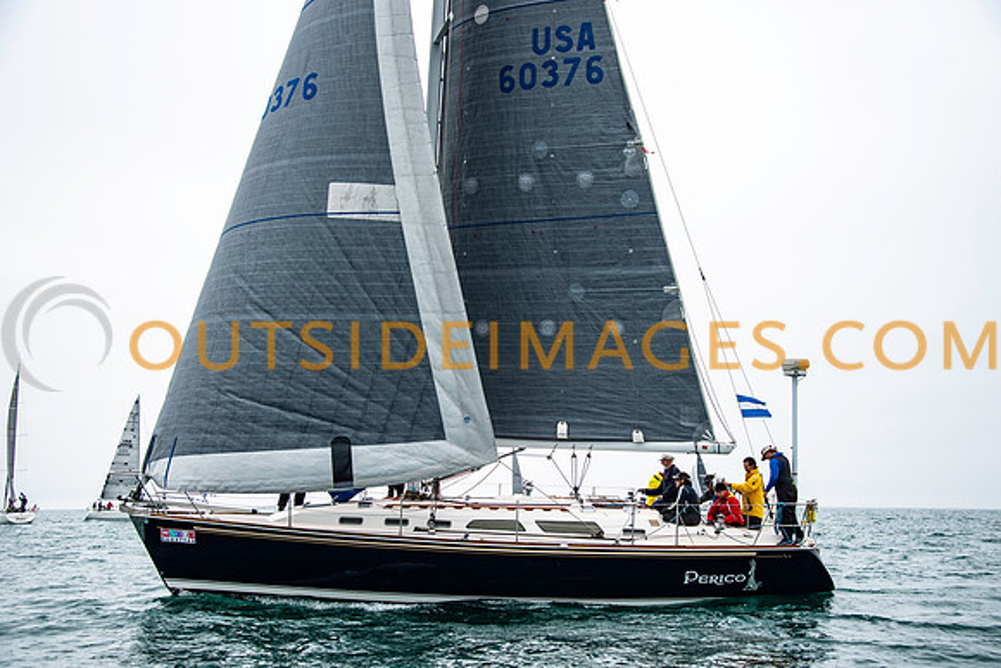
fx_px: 1091
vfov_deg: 34.0
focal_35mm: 39
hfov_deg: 49.3
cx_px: 500
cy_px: 334
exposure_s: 1/640
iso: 250
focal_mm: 38
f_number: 5
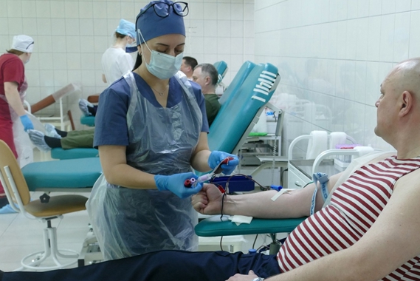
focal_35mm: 54
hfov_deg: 36.6
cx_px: 272
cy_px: 156
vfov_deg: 25.1
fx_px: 630
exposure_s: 1/80
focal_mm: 15.02
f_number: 3.2
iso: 500
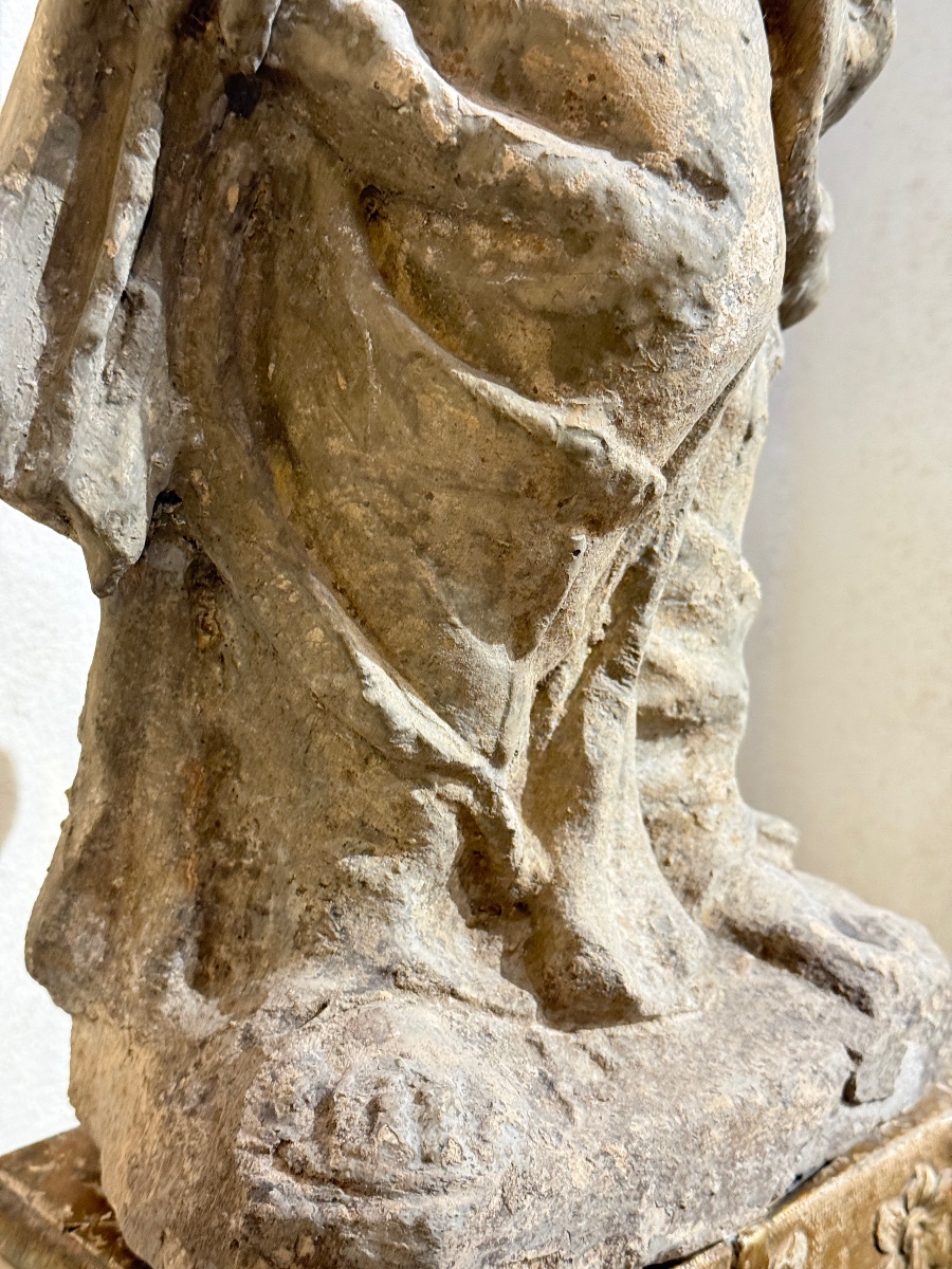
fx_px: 1760
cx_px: 476
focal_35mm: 48
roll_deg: +0.2
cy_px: 634
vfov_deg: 39.7
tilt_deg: -13.0
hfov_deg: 30.3
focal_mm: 6.76
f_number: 1.78
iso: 400
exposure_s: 1/33
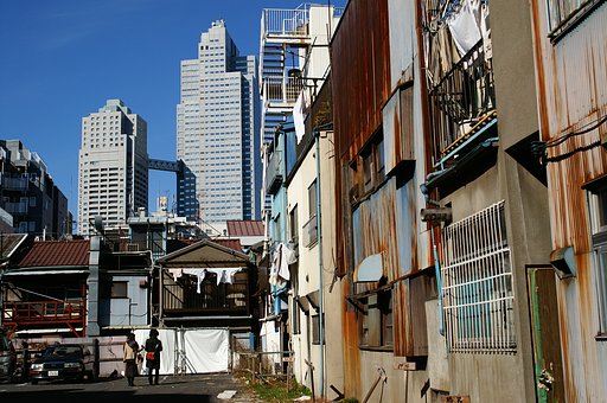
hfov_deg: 43.7
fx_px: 758
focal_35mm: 45
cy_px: 202
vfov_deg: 29.8
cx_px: 304
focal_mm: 30
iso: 200
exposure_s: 1/1000
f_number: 8
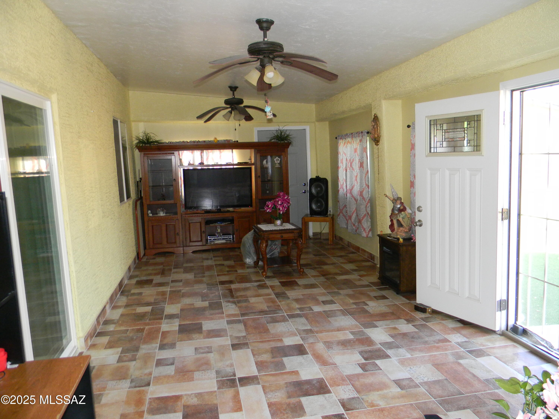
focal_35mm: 28
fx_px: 452
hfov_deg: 63.4
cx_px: 280
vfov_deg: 49.7
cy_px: 210
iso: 282
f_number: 3.5
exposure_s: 1/26
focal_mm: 5
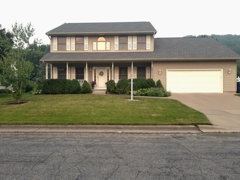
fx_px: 187
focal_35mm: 27
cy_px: 93
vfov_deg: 51.4
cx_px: 116
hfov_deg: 65.3
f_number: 1.7
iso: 100
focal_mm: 4.25
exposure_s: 1/120
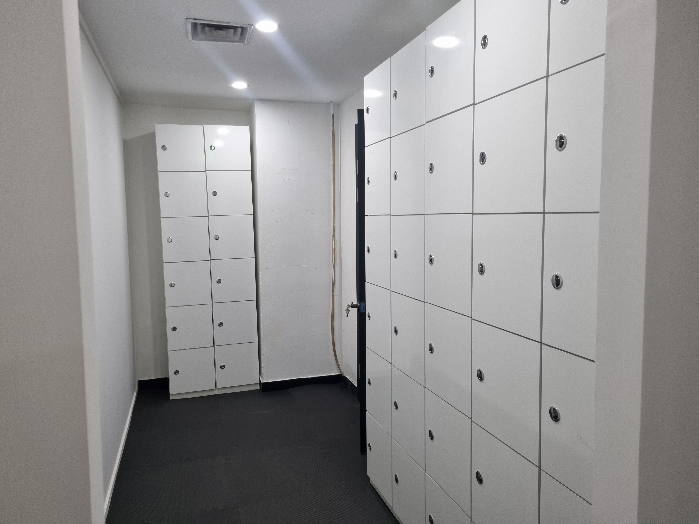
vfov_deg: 53.1
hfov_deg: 67.3
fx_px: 525
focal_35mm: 26
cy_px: 262
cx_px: 350
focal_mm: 5.4
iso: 160
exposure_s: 1/120
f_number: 1.8
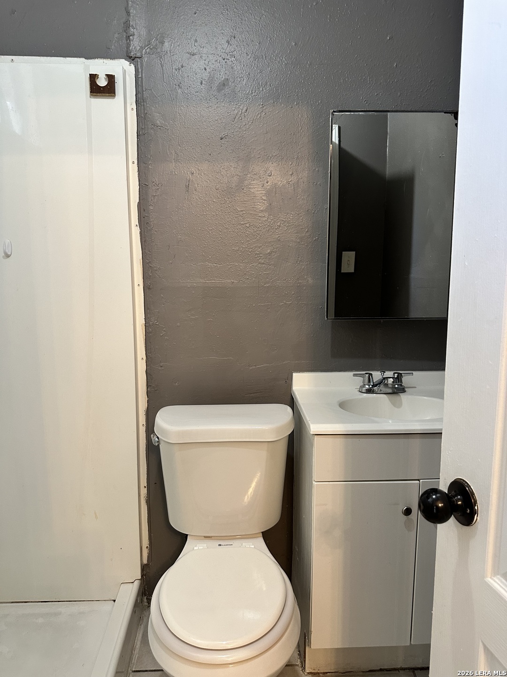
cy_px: 338
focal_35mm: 24
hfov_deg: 56.8
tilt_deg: -9.5
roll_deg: +0.5
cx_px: 254
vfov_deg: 71.6
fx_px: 469
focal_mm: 6.86
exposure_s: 1/60
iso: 320
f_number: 1.78
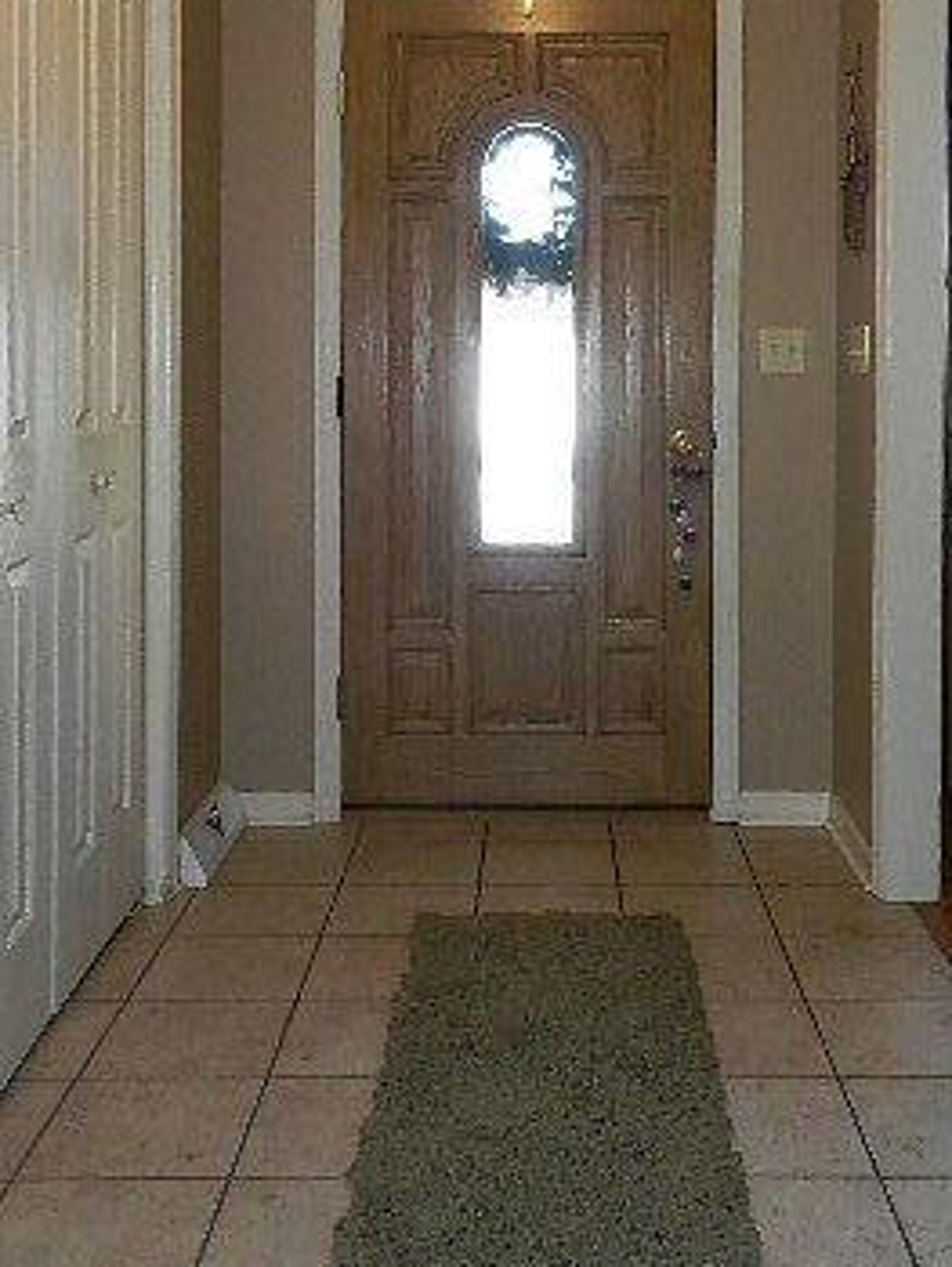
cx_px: 550
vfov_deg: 43.8
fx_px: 1538
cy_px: 380
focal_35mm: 42
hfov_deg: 34.3
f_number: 3.4
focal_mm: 4
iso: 160
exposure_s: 1/40
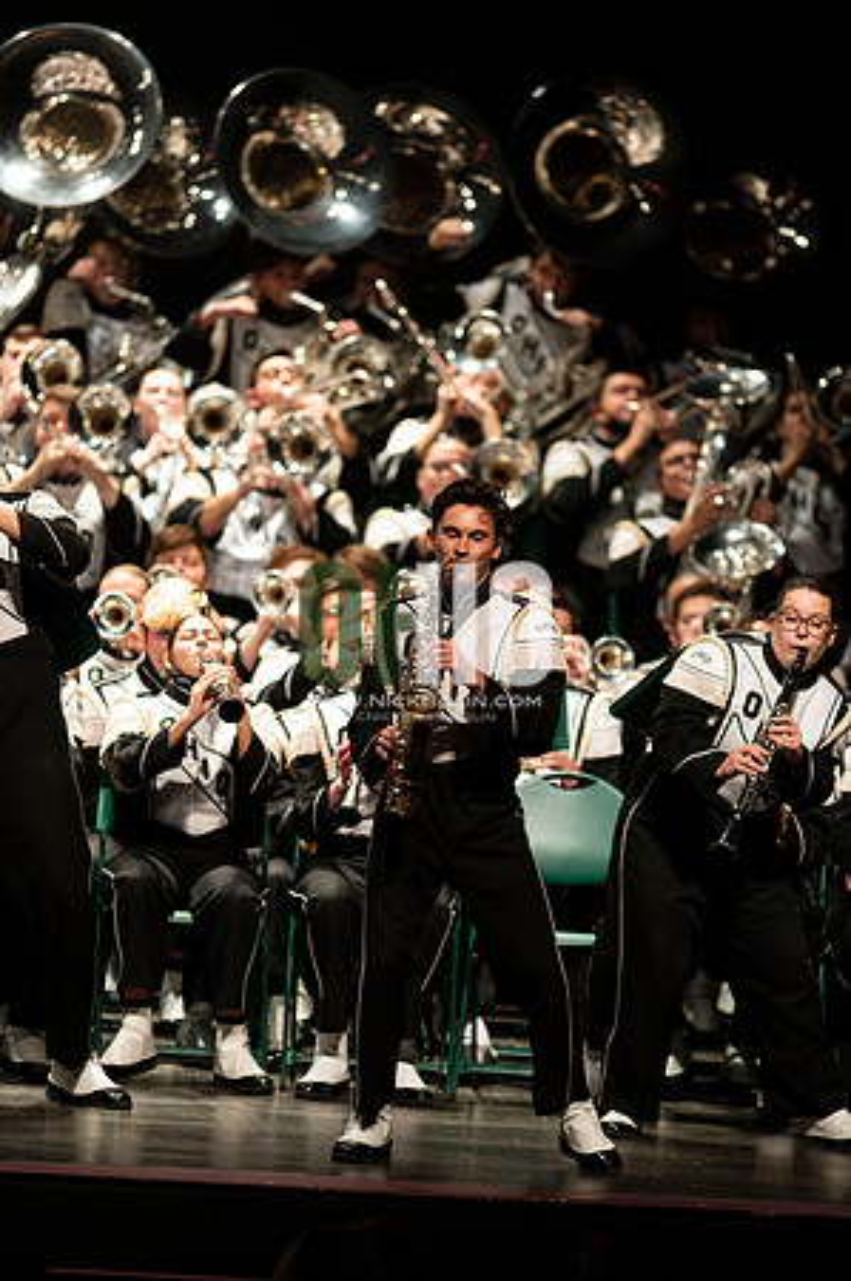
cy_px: 640
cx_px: 426
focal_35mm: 300
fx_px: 10661
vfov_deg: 6.9
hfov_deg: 4.6
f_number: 2.8
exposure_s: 1/500
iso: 3200
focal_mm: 300
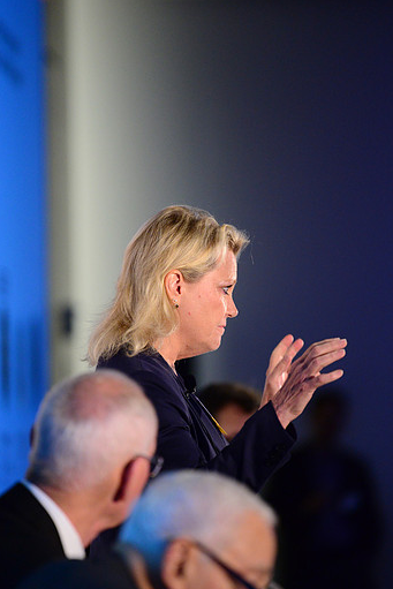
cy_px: 314
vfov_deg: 9.1
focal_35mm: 227
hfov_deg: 6.1
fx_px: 3714
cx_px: 193
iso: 4000
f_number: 2.8
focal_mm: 200
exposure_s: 1/250
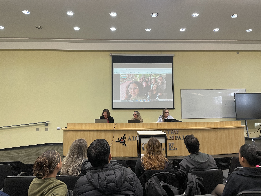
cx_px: 130
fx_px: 196
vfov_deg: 53.1
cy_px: 98
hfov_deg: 67.3
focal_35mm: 26
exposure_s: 1/60
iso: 100
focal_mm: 4.2
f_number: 1.6
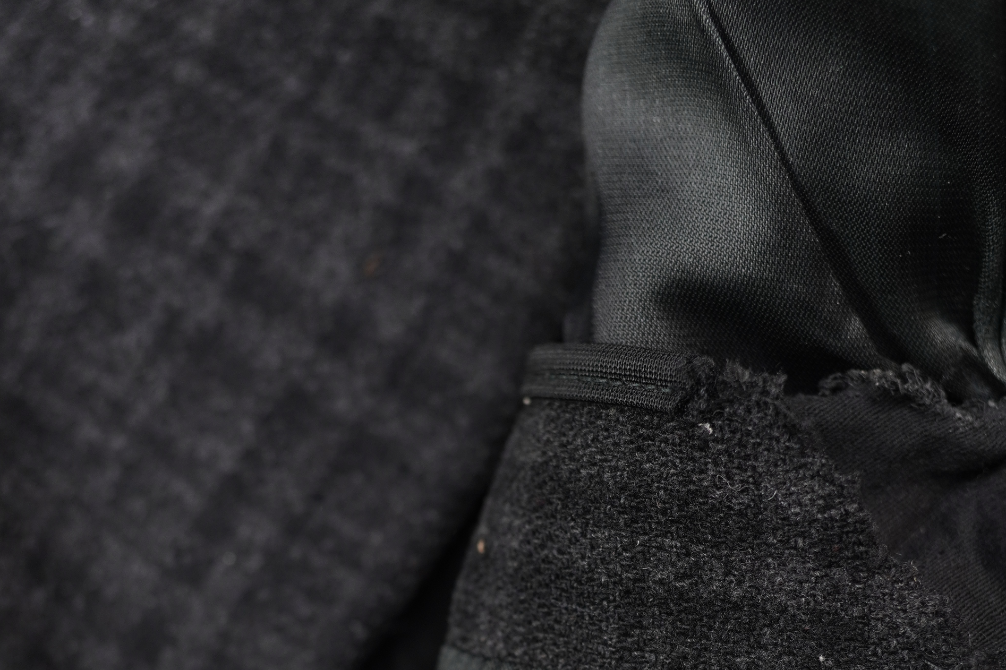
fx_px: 2039
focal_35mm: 73
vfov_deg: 18.1
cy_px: 686
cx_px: 504
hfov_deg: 27.7
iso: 400
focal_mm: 32
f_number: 3.2
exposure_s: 1/80
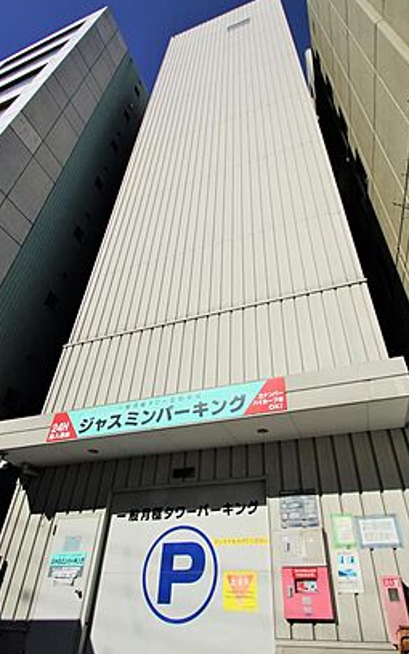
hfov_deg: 65.0
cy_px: 349
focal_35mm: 18
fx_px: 320
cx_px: 222
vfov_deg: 90.9
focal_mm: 10
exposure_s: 1/320
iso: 100
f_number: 11
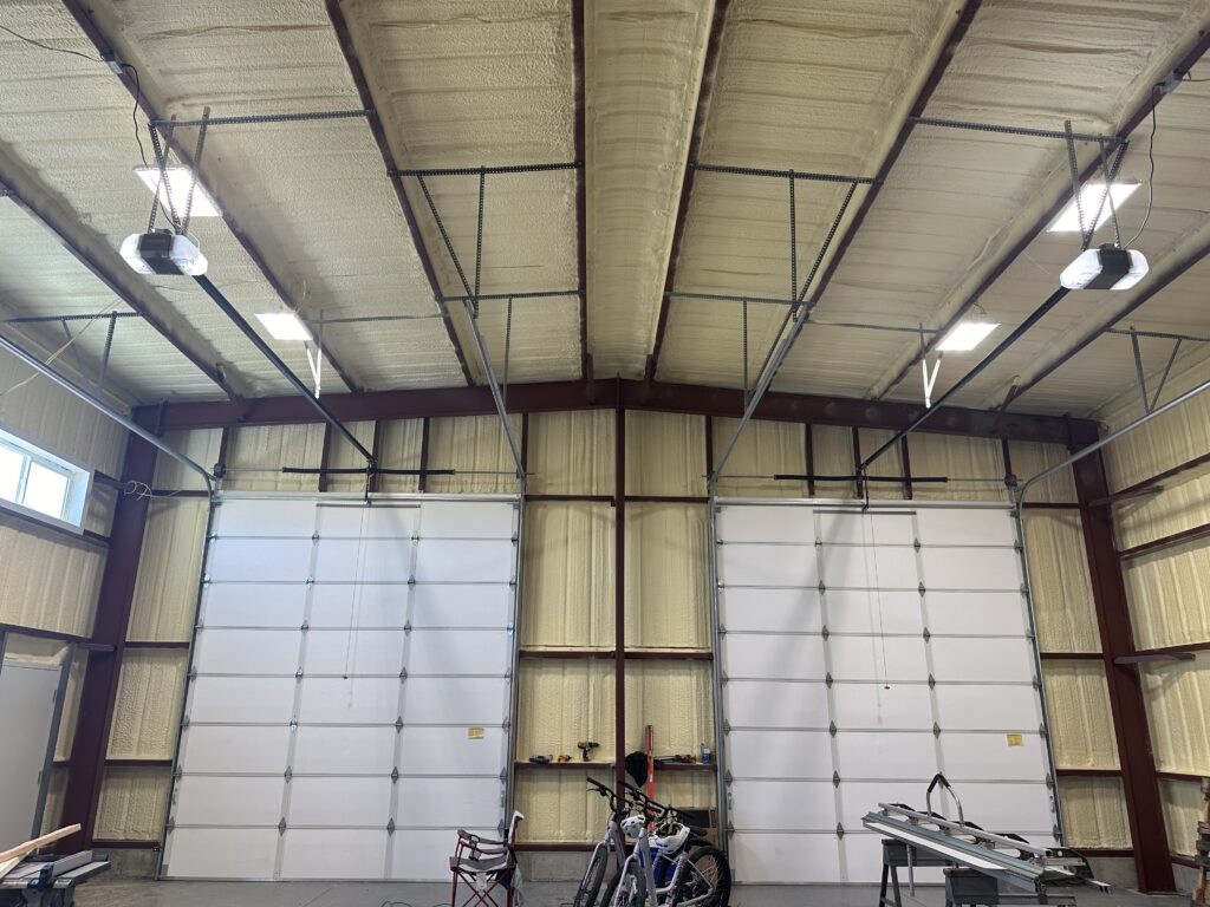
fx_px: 839
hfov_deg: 71.6
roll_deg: -0.6
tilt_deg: +17.0
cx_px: 605
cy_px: 454
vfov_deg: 56.8
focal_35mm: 24
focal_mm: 6.86
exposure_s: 1/120
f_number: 1.78
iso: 100
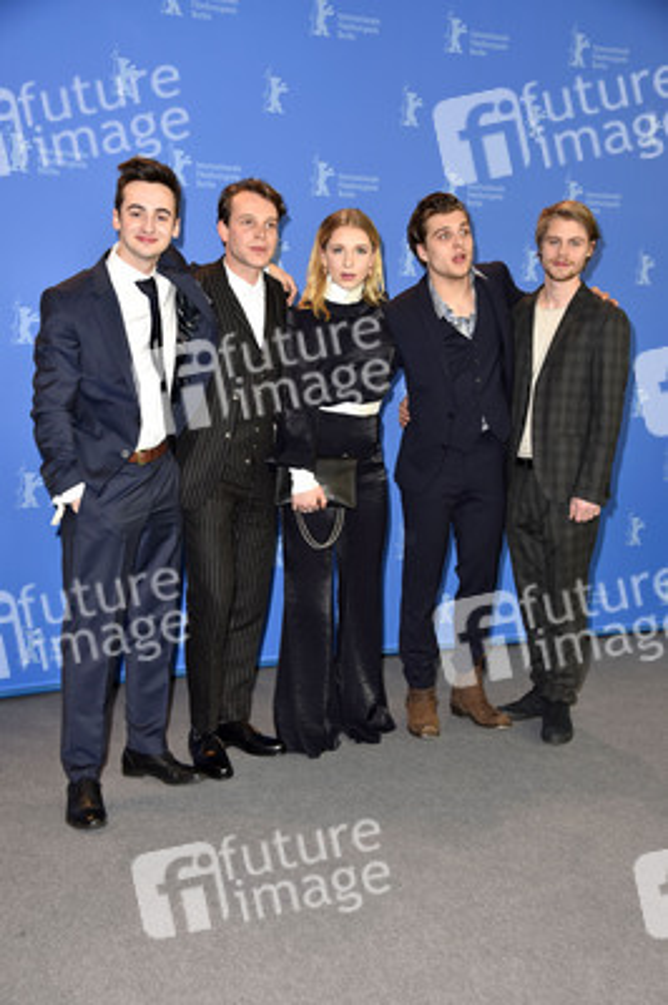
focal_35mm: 42
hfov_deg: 31.8
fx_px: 1171
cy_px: 502
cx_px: 334
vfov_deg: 46.4
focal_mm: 42
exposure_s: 1/125
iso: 500
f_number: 5.6
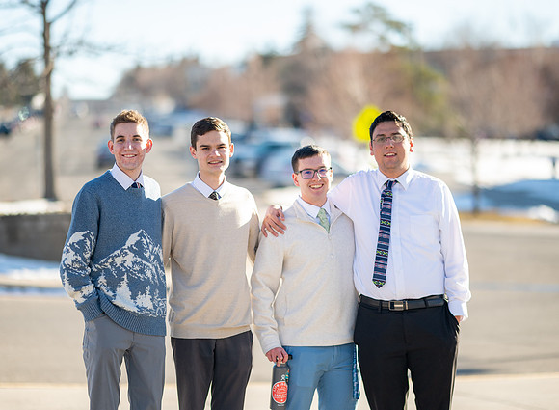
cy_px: 194
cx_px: 300
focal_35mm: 118
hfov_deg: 16.9
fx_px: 1883
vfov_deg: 12.4
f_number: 1.4
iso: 320
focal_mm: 105
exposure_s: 1/6400
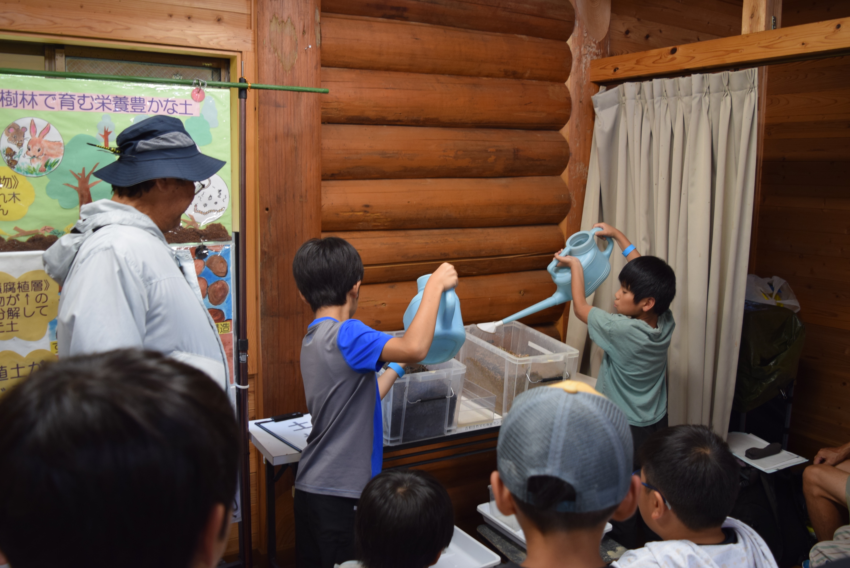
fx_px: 709
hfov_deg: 61.9
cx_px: 425
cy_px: 284
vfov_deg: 43.7
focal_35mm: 30
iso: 450
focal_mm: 20
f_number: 4
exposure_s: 1/60
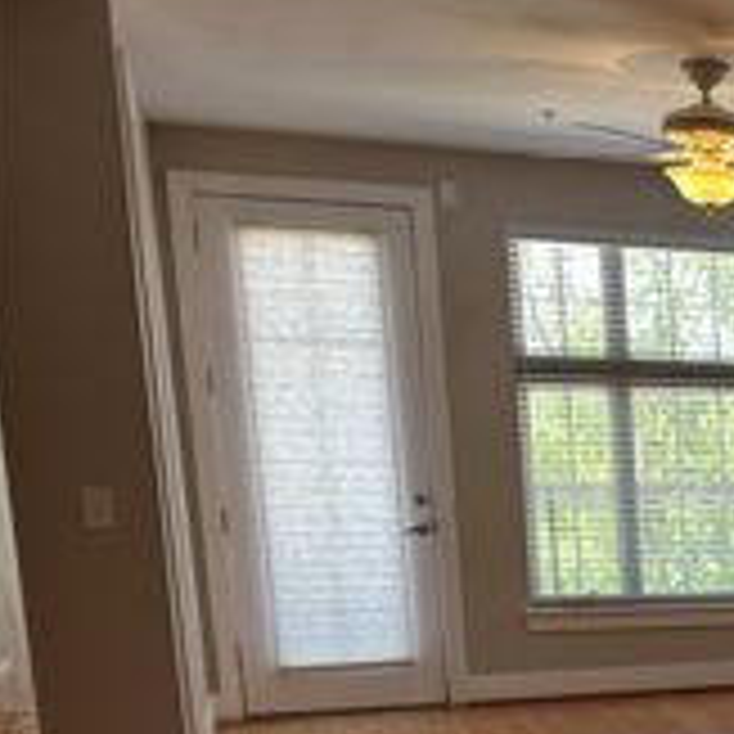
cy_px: 754
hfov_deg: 21.9
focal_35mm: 65
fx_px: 1559
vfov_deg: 25.1
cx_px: 1112
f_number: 1.78
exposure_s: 1/120
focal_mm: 6.86
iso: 50
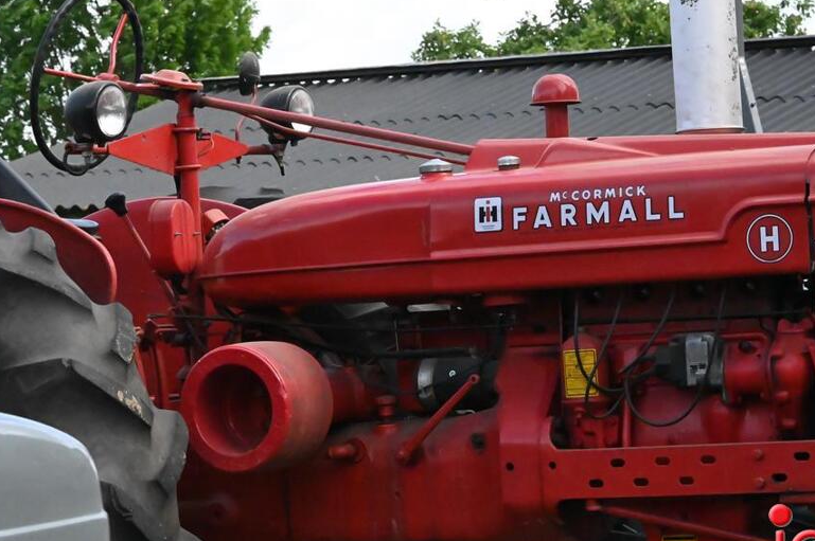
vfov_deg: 10.6
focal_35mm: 129
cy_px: 274
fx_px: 2917
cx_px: 497
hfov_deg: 15.9
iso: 32000
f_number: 18
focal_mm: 100
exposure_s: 1/5000
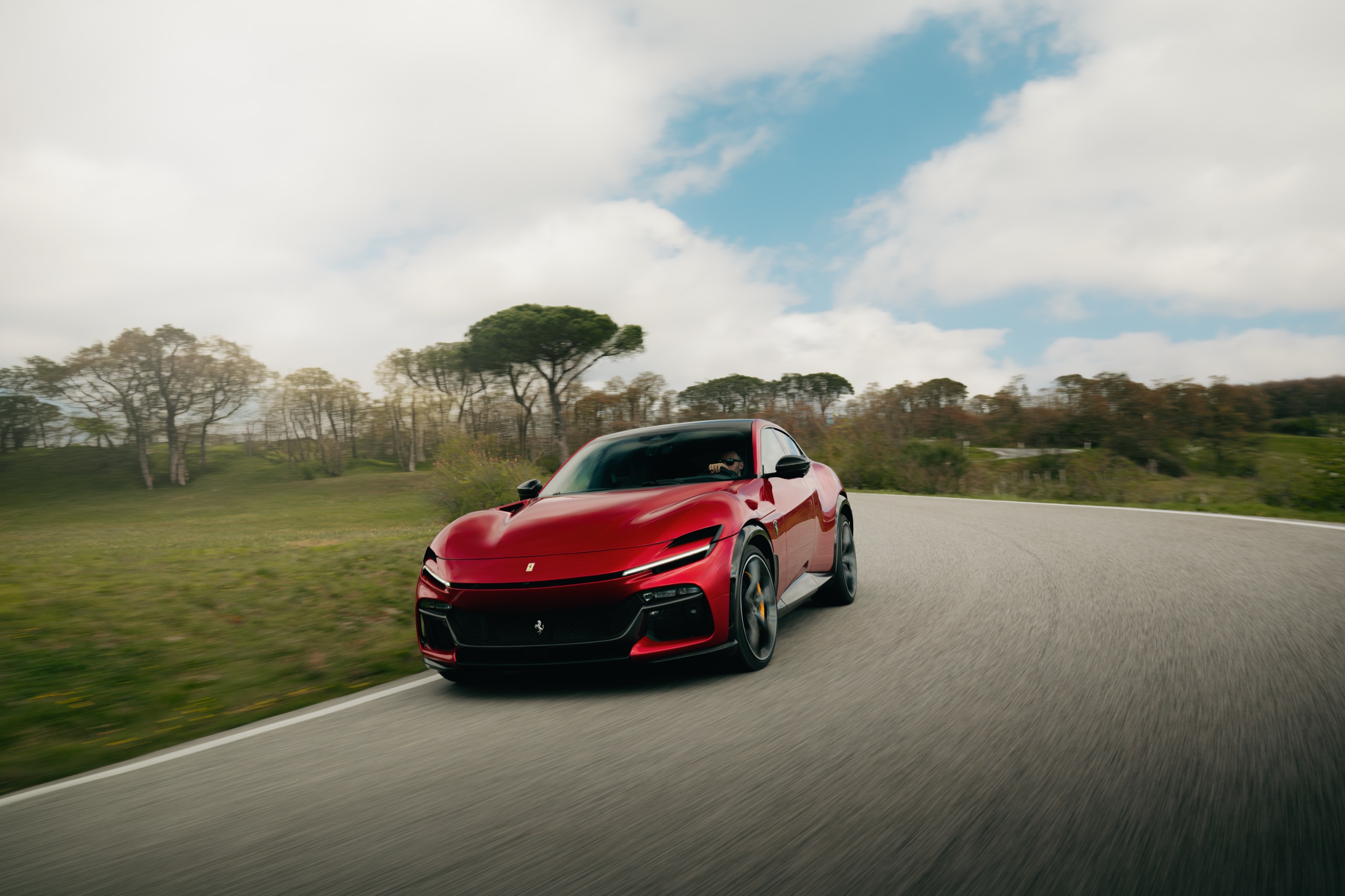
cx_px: 681
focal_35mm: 30
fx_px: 1121
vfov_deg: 43.6
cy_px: 444
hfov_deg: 61.9
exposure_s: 1/50
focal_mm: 29
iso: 200
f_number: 5.6
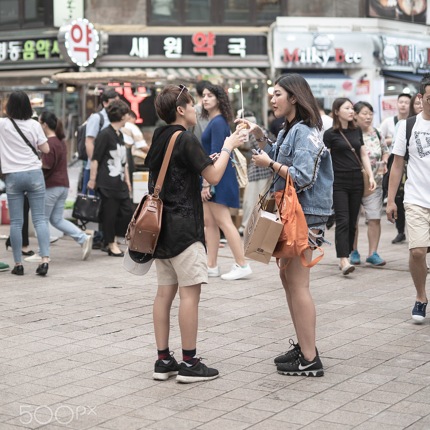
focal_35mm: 66
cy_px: 136
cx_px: 216
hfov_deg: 26.1
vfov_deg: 25.9
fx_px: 928
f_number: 1.4
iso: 100
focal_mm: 50
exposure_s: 1/500
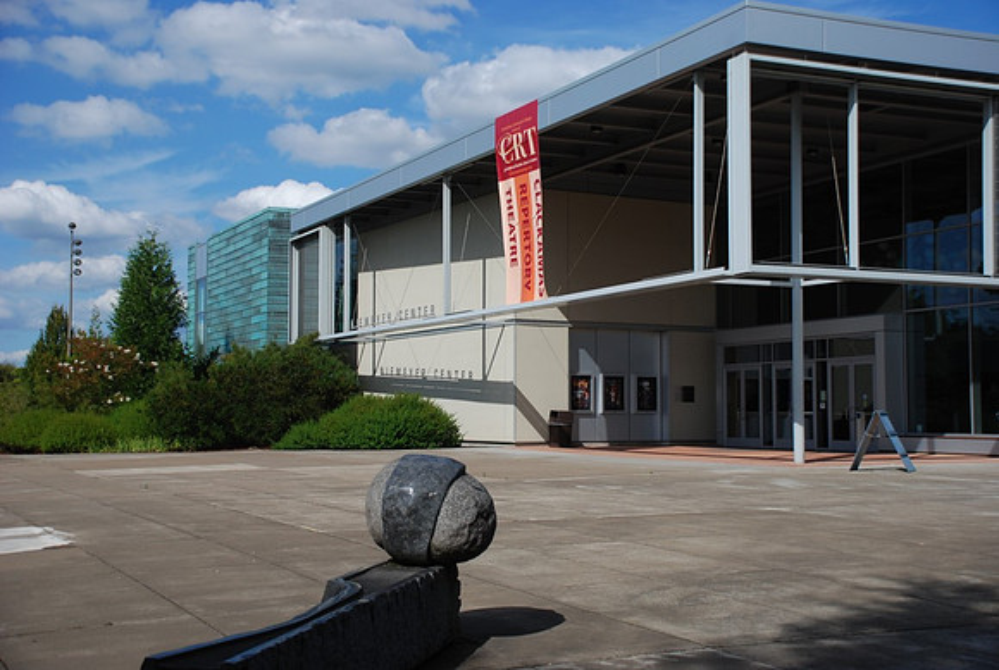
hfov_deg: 42.3
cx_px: 500
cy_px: 335
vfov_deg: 29.1
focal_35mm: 46
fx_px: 1293
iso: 200
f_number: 4.5
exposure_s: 1/2000
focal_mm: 31
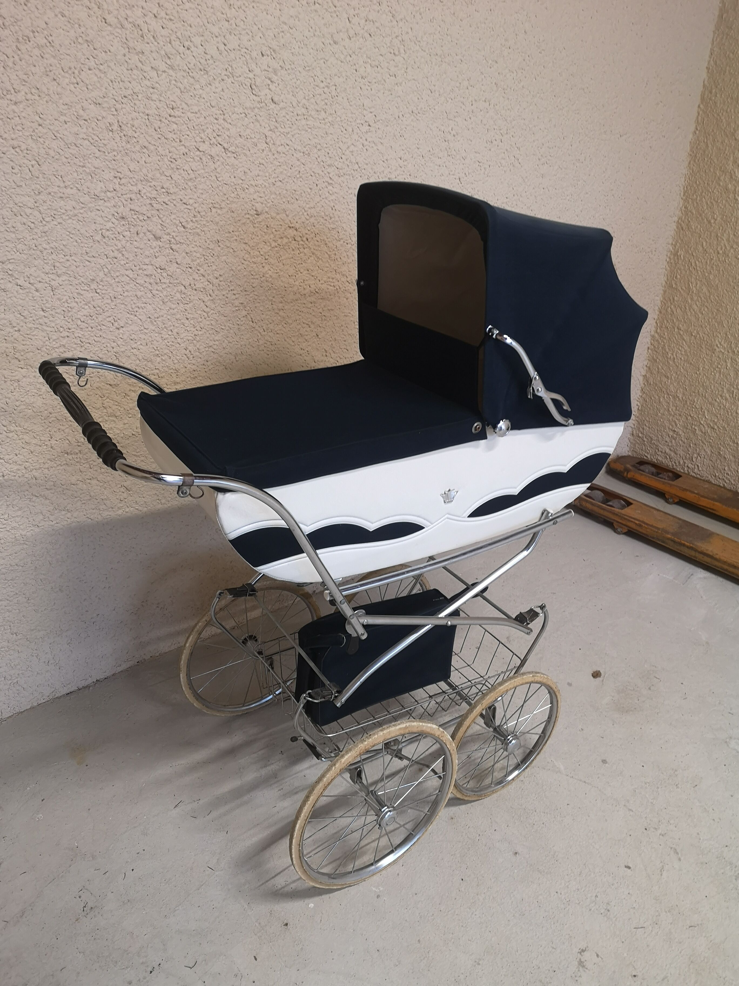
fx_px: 769
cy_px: 493
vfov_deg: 65.3
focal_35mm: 27
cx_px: 370
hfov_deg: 51.4
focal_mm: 5.58
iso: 160
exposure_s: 1/33.3
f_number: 1.8
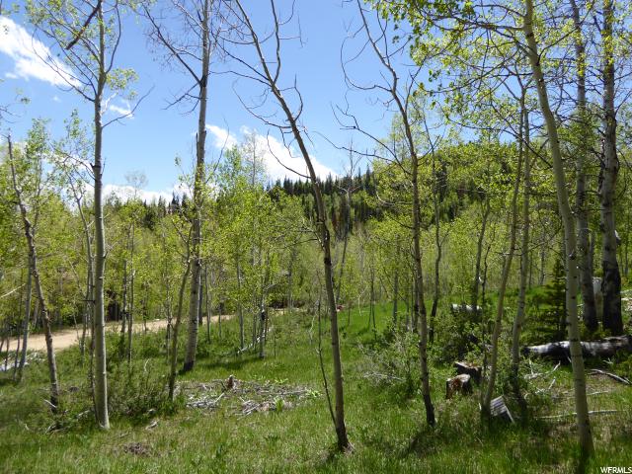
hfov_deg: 69.4
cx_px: 316
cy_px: 237
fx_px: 456
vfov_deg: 54.9
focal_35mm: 25
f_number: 3.3
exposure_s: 1/800
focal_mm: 4.3
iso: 100
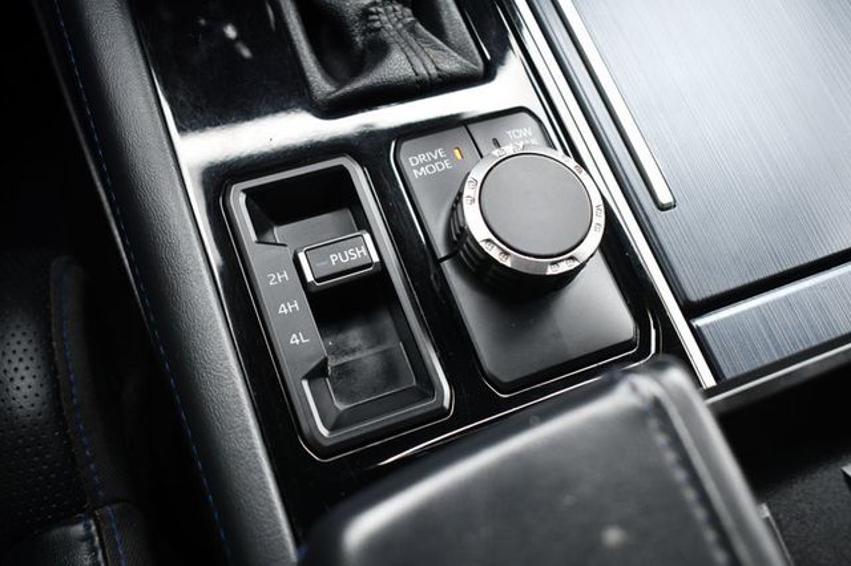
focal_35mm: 36
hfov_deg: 53.2
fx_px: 851
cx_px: 426
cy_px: 283
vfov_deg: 36.8
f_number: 4
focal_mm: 24
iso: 800
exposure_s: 1/200
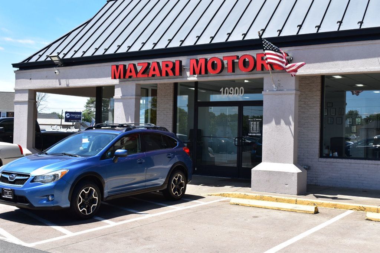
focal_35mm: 45
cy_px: 126
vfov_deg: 29.8
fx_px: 475
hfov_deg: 43.6
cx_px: 190
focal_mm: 30
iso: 400
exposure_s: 1/400
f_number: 11
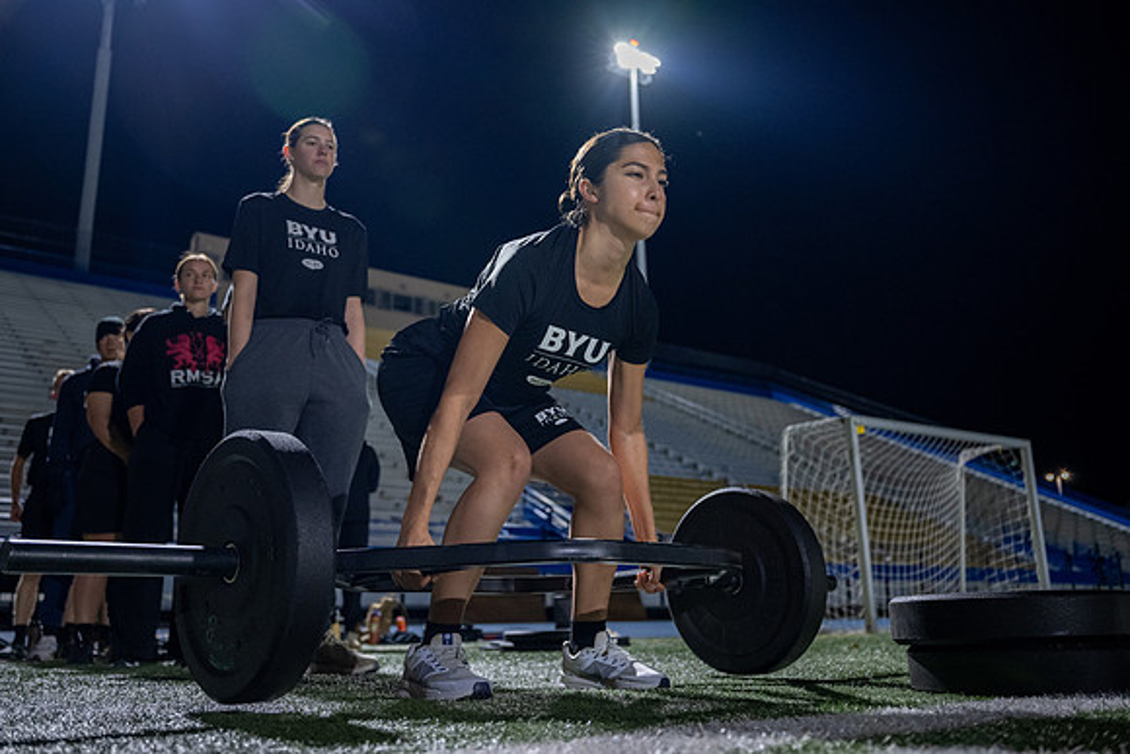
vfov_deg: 39.8
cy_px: 324
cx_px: 530
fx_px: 1038
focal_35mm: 33
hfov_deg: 57.1
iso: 2000
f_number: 2.8
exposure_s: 1/125
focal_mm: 29
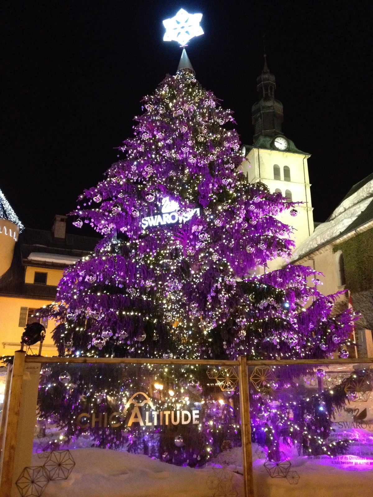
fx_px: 503
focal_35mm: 35
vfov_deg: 52.6
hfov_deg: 40.7
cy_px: 248
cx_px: 186
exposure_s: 1/15
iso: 640
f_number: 2.4
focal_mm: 4.28
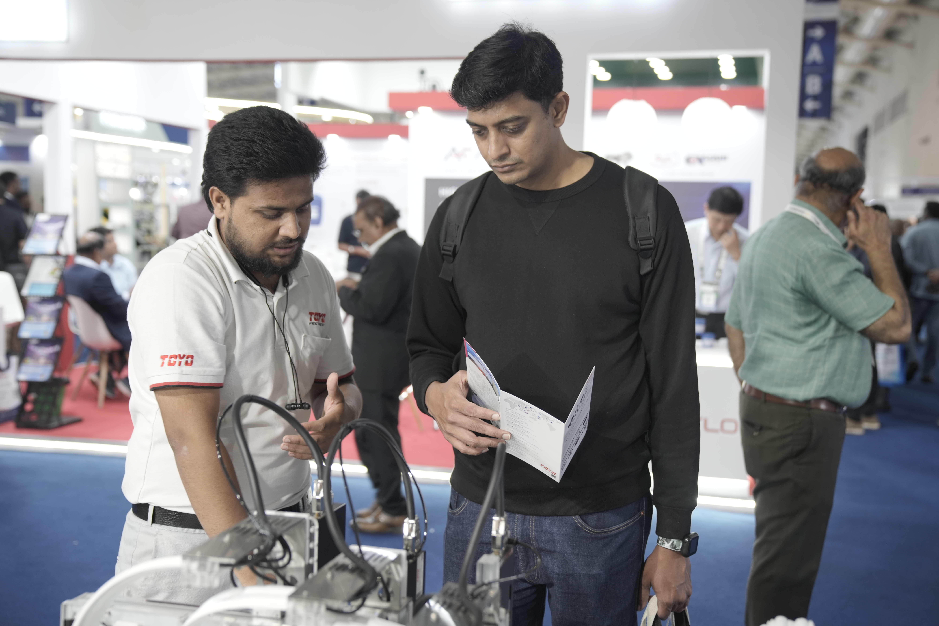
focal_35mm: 42
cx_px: 470
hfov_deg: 46.4
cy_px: 313
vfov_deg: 31.9
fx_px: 1095
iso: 500
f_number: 3.2
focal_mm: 42
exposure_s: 1/100
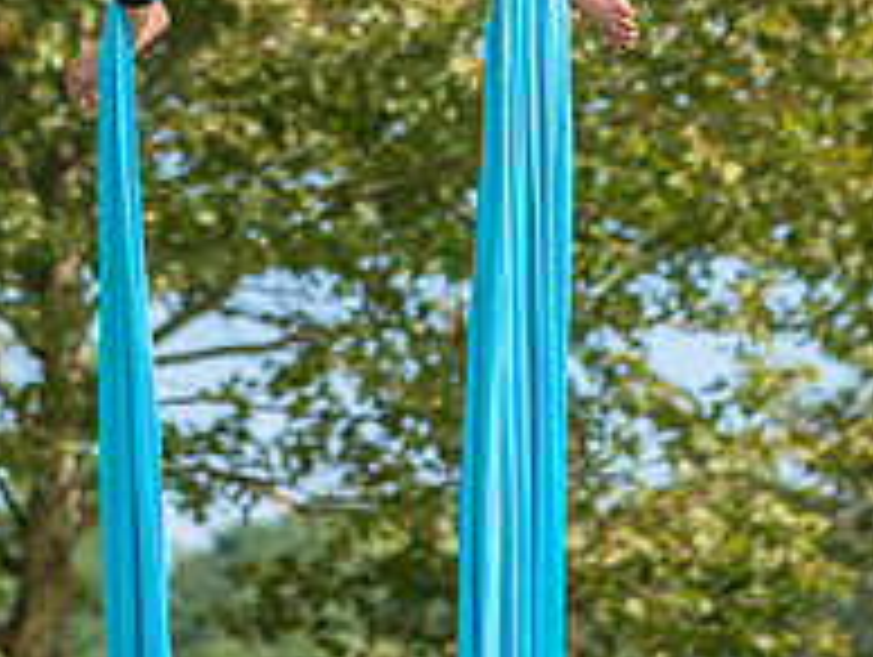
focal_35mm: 267
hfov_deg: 7.4
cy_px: -261
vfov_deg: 5.5
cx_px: 216
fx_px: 6742
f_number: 4
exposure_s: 1/500
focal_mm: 120
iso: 160
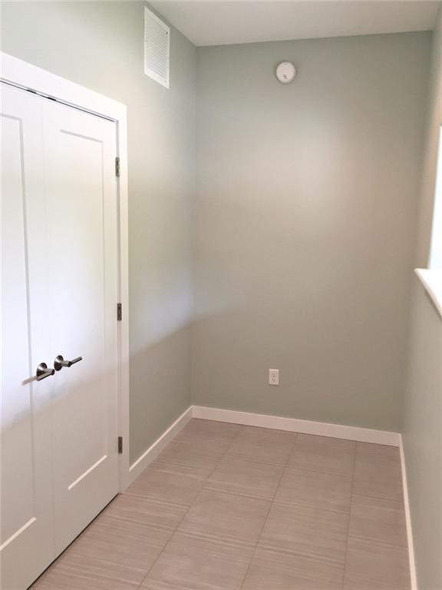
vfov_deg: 61.7
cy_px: 295
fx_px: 494
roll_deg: -0.4
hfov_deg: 48.2
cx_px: 221
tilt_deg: -8.4
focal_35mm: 29
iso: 64
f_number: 2.2
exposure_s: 1/30
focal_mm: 4.15
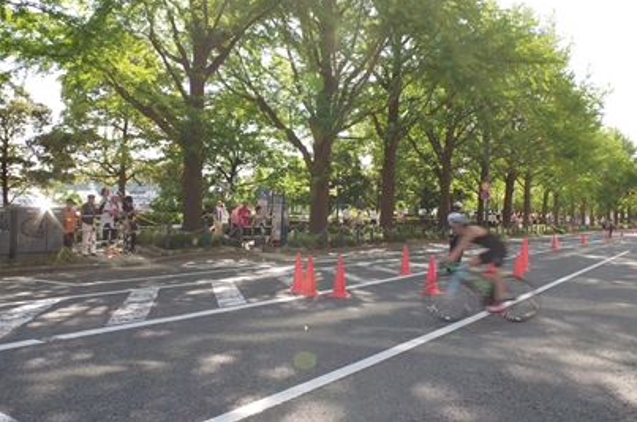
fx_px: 583
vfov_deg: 39.8
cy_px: 226
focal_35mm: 33
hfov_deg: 57.3
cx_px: 311
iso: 100
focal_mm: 18
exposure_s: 1/40
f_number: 8
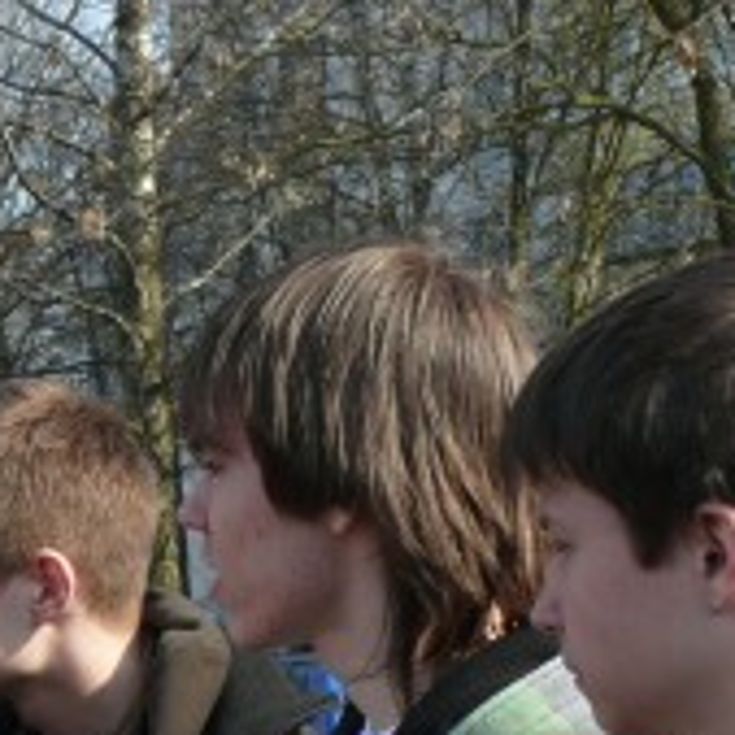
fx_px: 3075
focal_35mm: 128
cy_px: 933
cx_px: -378
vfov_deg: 13.2
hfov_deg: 12.9
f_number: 5
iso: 100
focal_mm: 7.4
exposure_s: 1/250
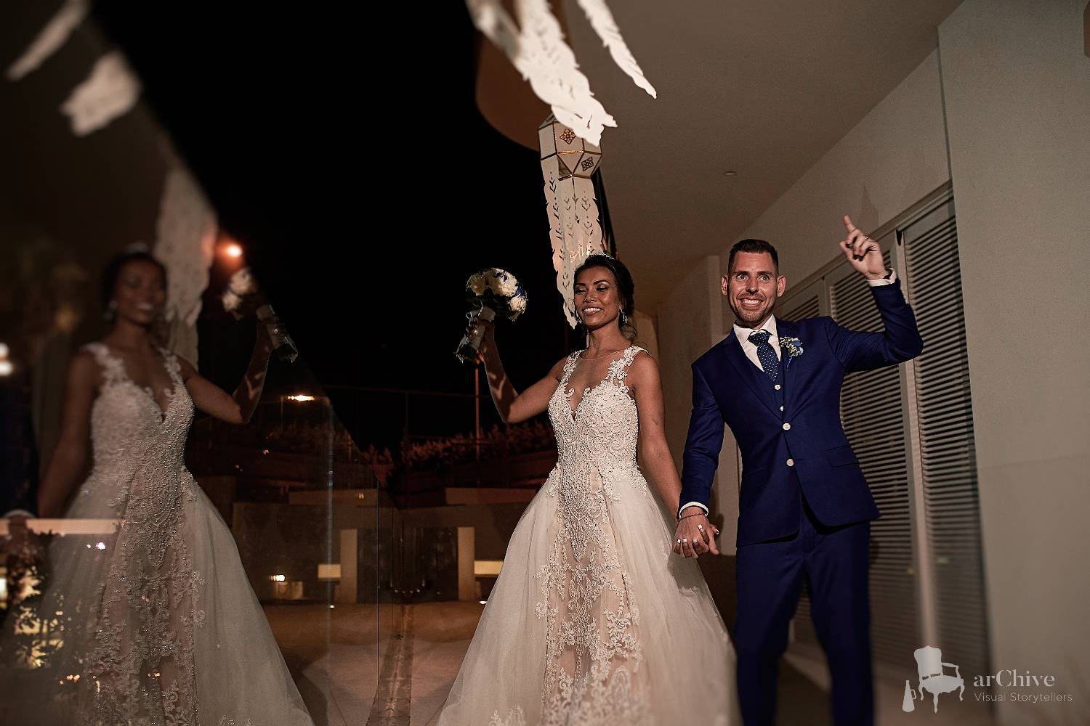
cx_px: 545
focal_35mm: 35
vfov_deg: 37.9
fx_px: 1060
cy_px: 363
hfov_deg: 54.4
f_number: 2.8
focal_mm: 35
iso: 800
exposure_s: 1/100
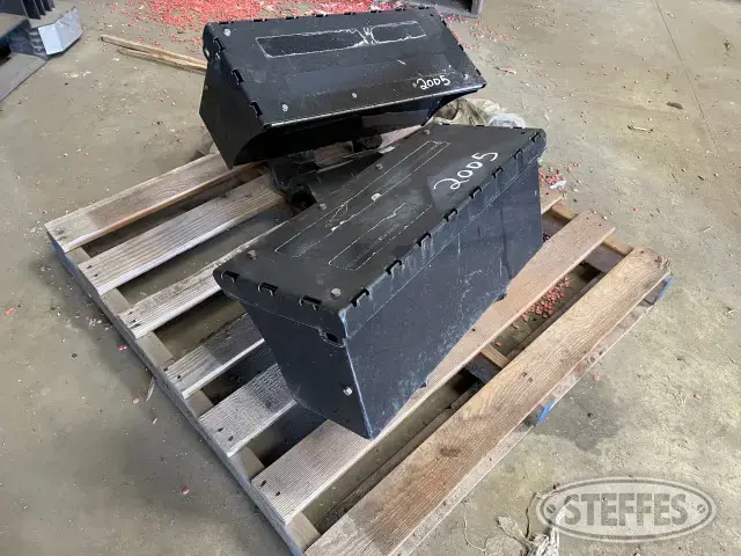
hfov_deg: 67.3
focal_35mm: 26
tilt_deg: -48.7
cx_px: 370
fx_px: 557
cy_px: 278
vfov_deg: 53.1
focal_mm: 5.1
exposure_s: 1/57
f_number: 1.6
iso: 500
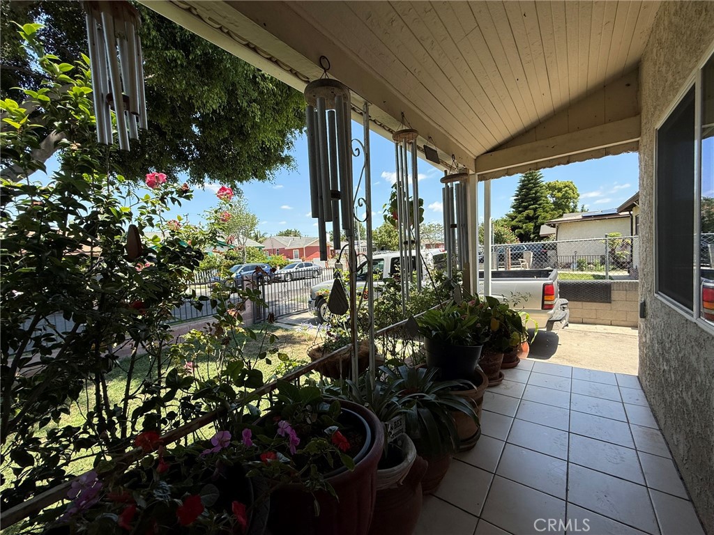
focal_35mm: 14
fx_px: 289
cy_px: 268
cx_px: 357
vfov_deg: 85.7
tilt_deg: -1.8
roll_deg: +2.8
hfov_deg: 102.1
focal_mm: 2.22
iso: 50
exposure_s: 1/841
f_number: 2.2
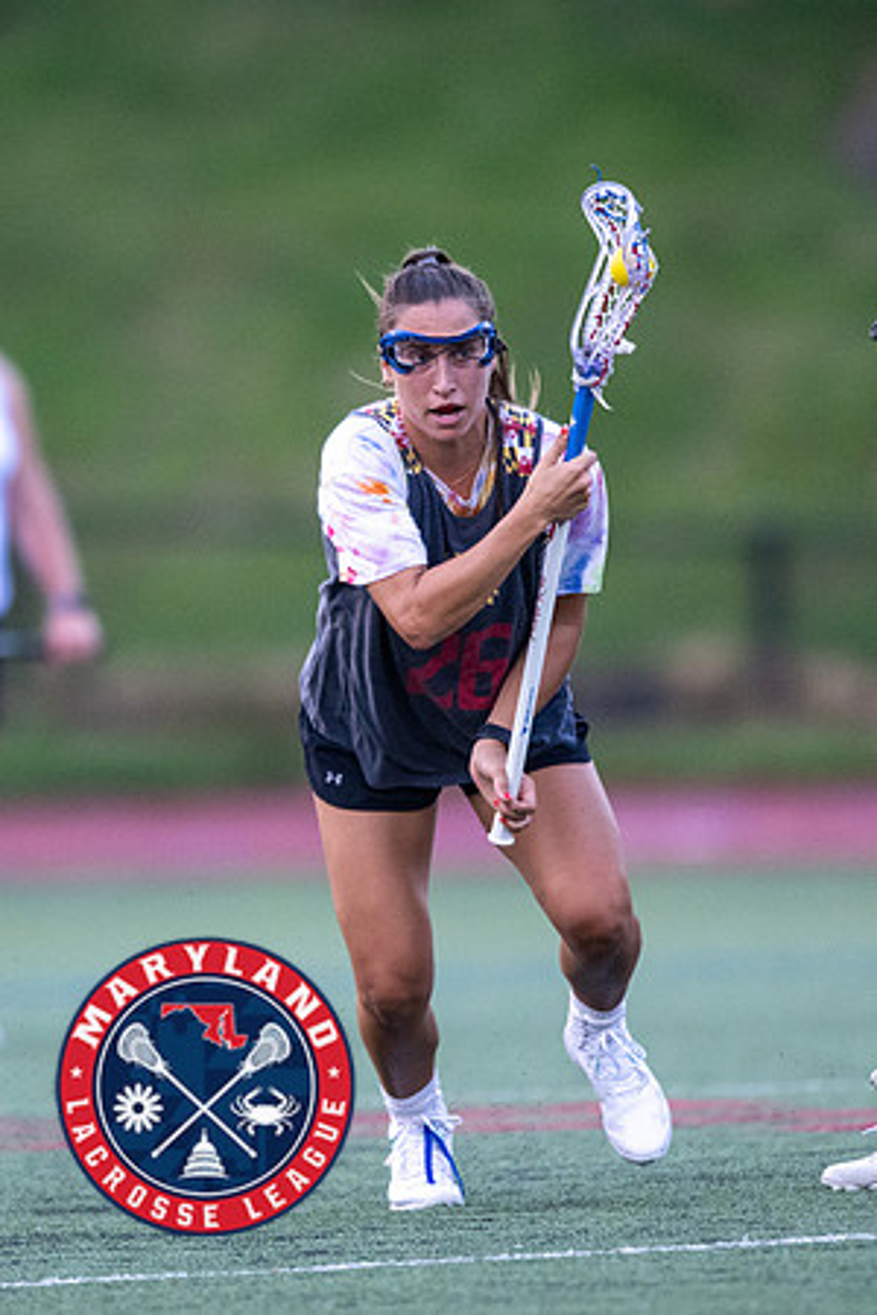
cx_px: 304
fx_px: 30922
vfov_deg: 2.4
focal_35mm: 846
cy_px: 589
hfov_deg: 1.6
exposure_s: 1/1000
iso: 2500
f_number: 2.8
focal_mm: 400
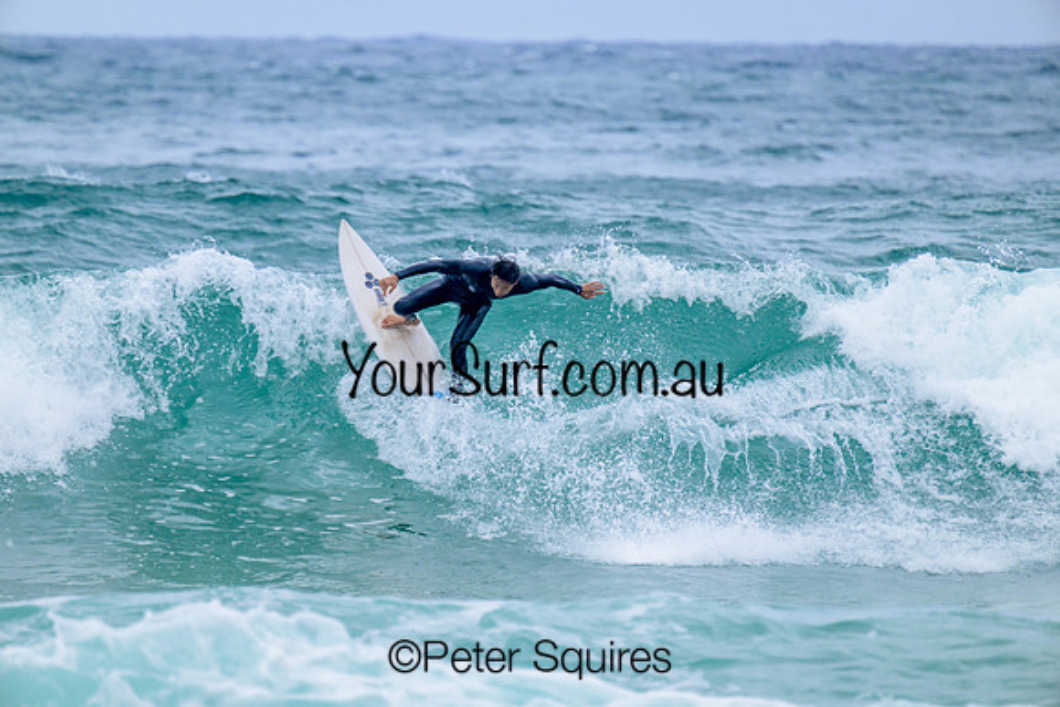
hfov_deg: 3.7
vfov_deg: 2.5
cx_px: 530
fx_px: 16492
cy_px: 354
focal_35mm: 560
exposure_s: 1/2000
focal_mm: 560
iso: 640
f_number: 8
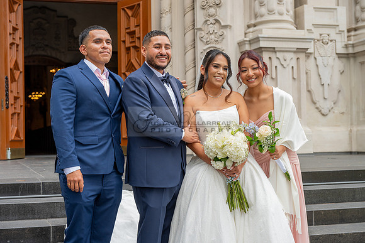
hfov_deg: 32.9
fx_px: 619
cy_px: 122
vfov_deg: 22.3
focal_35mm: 61
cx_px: 182
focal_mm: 61
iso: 250
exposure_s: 1/250
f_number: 5
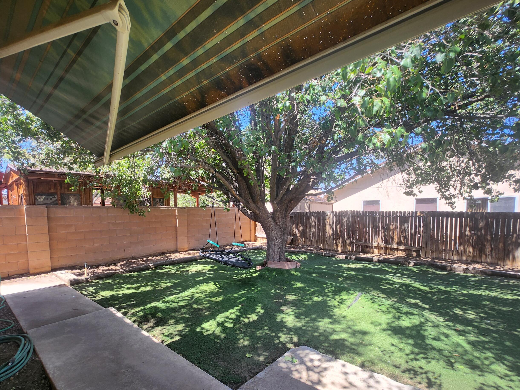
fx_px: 240
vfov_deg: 77.5
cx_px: 248
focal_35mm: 16
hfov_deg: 94.4
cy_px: 228
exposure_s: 1/158
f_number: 2.2
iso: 32
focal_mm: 1.74
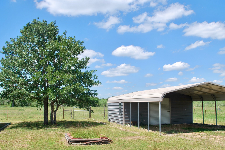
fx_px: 263
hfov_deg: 46.3
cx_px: 123
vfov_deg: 31.9
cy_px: 82
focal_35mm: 42
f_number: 8
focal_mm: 22
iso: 100
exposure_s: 1/250
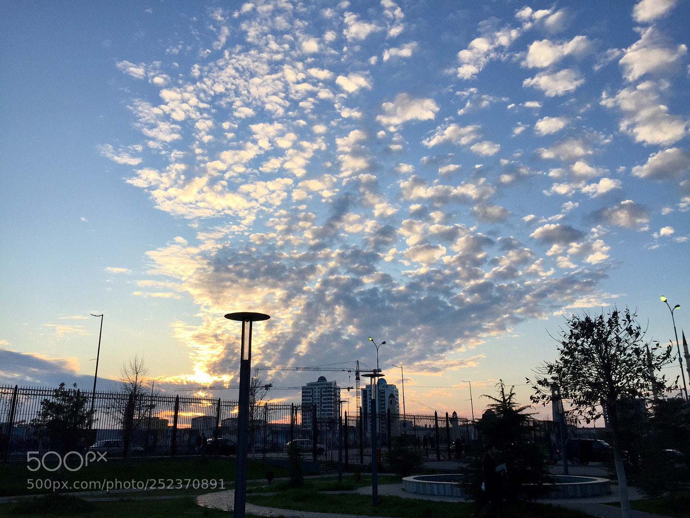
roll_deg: +0.9
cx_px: 345
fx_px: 578
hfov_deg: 61.7
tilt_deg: +17.1
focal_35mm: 29
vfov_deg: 48.2
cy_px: 259
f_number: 2.2
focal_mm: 4.15
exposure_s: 1/732
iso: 32
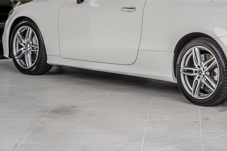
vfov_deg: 10.2
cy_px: 25
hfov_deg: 15.2
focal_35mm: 134
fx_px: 844
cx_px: 200
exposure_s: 1/2500
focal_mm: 70
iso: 400
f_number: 4
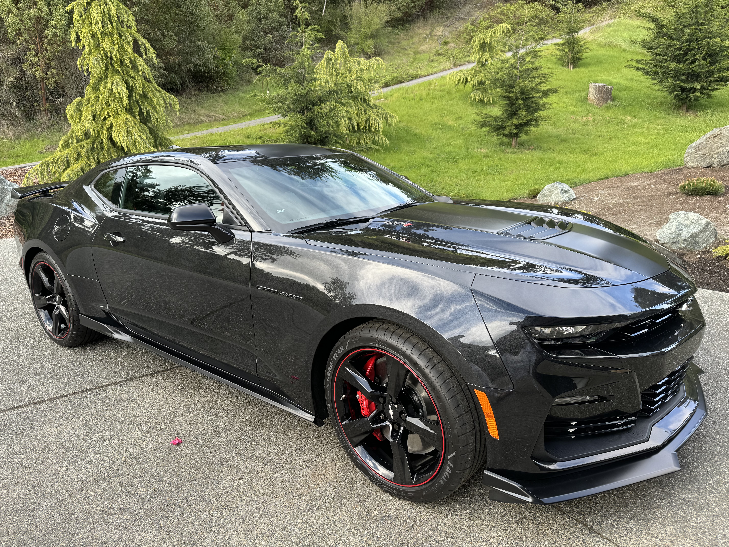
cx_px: 364
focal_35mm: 24
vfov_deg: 56.8
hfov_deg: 71.6
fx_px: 505
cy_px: 274
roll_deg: +3.8
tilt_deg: -15.8
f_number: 1.78
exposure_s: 1/374
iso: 80
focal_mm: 6.76
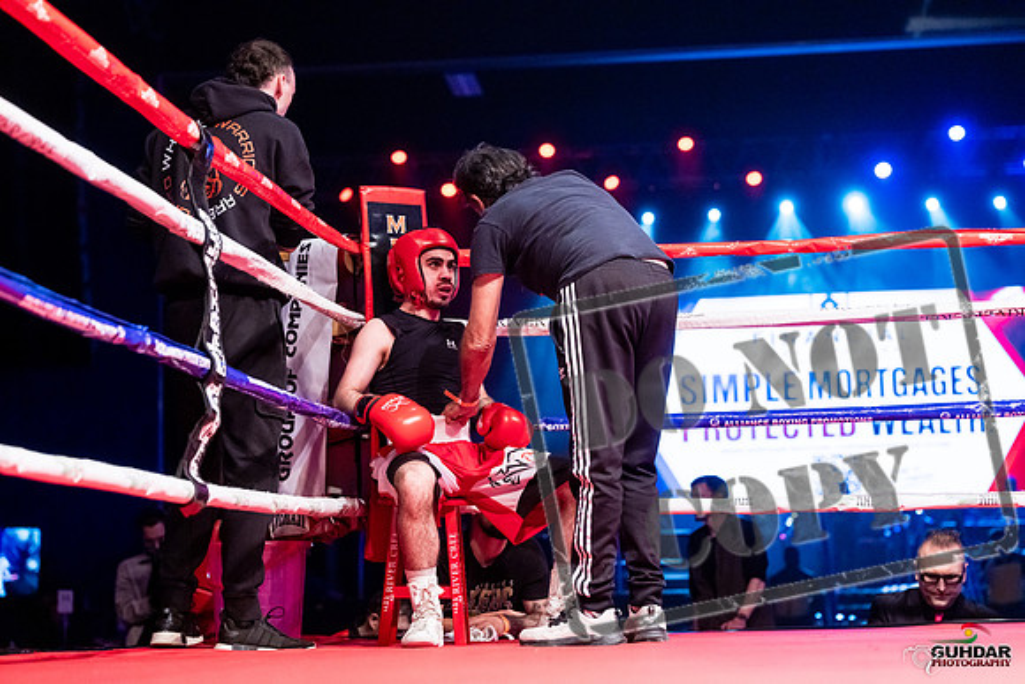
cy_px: 342
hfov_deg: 28.8
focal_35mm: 70
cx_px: 512
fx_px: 1993
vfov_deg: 19.5
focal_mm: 70
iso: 4000
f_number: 2.8
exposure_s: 1/1000
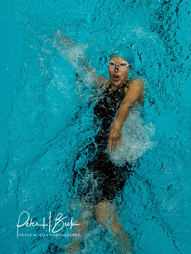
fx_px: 4971
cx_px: 108
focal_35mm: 676
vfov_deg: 2.9
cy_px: 93
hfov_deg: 2.2
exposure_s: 1/800
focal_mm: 200
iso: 1600
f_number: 2.8
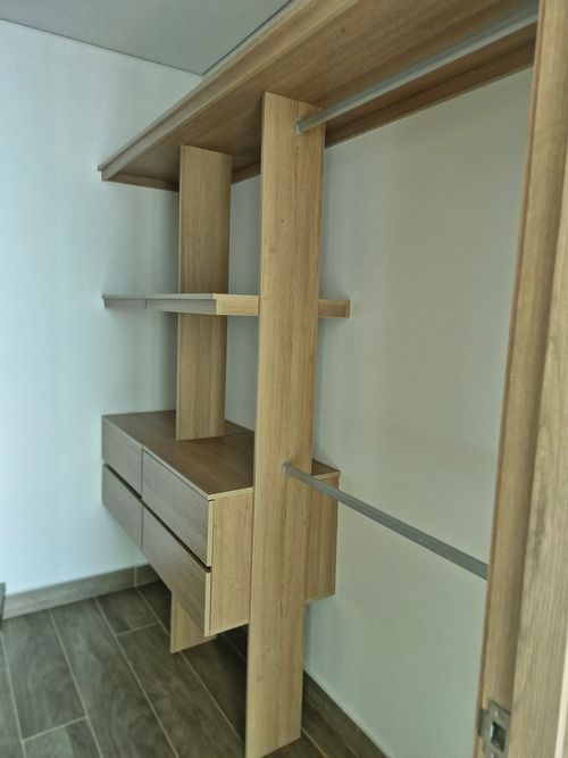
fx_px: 503
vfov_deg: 73.9
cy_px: 379
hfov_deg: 58.9
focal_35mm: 23
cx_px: 284
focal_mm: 5.54
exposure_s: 1/120
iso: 100
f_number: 1.8
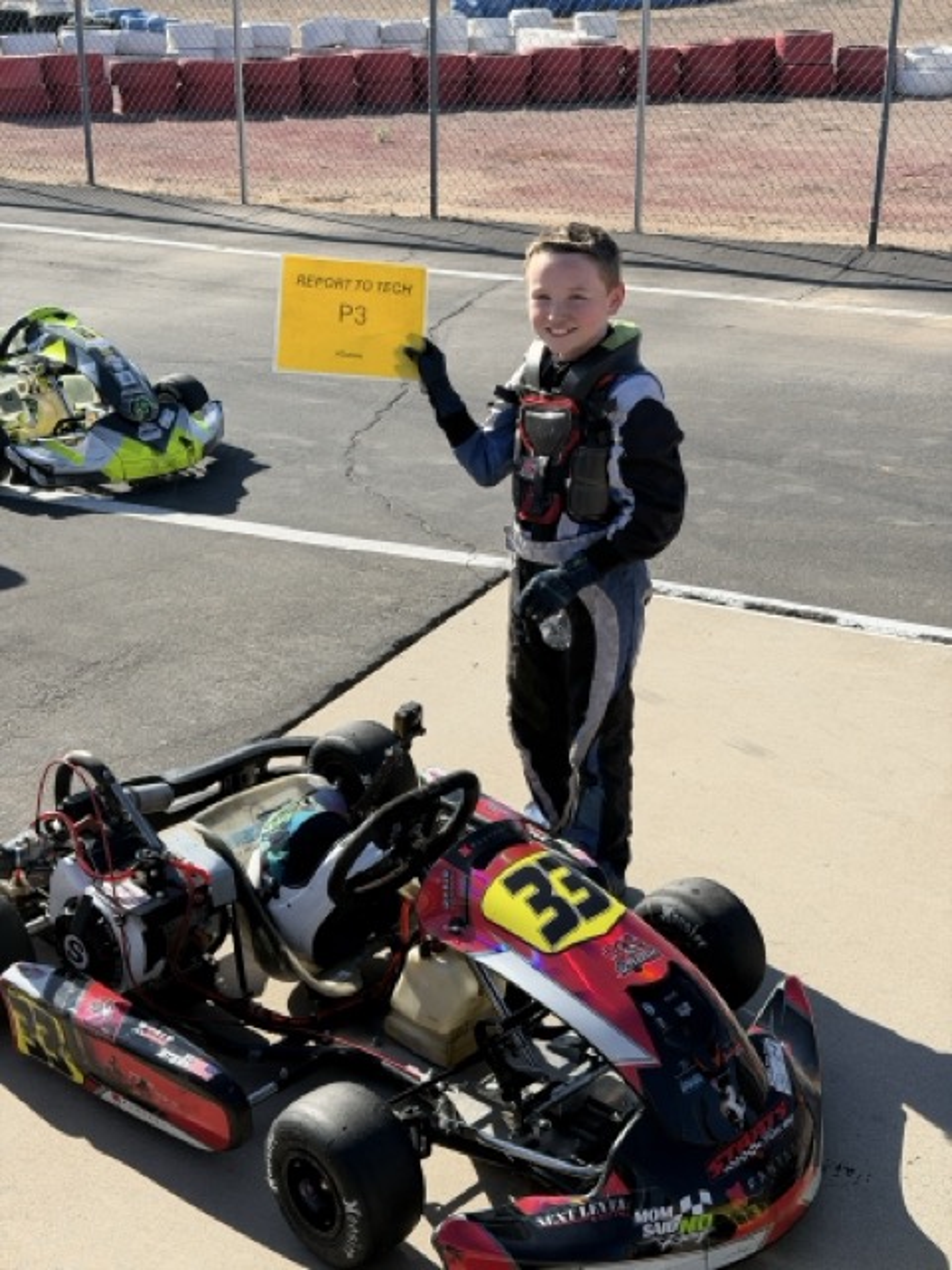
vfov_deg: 39.7
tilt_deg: -22.1
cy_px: 635
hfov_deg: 30.3
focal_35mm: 48
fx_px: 1760
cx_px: 476
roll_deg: -1.6
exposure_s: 1/3378
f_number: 1.78
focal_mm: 6.76
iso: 64
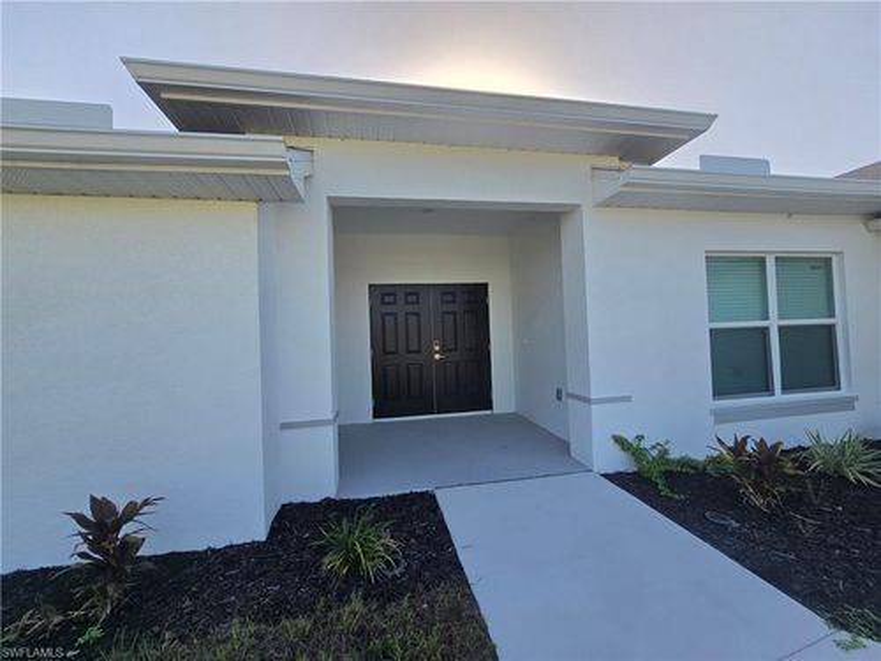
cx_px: 440
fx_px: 331
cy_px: 330
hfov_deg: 106.2
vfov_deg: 89.9
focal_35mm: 13
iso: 50
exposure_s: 1/1044
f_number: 2.2
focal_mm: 2.2
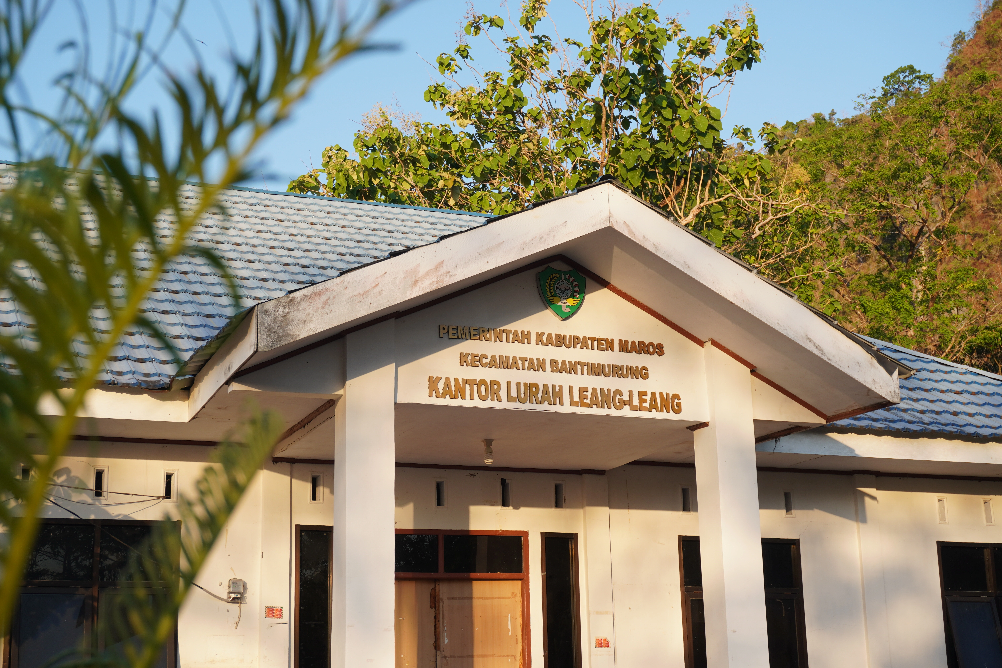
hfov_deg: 36.9
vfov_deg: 25.1
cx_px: 501
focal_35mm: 54
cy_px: 334
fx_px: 1503
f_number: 7.1
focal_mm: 36
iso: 100
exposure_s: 1/100
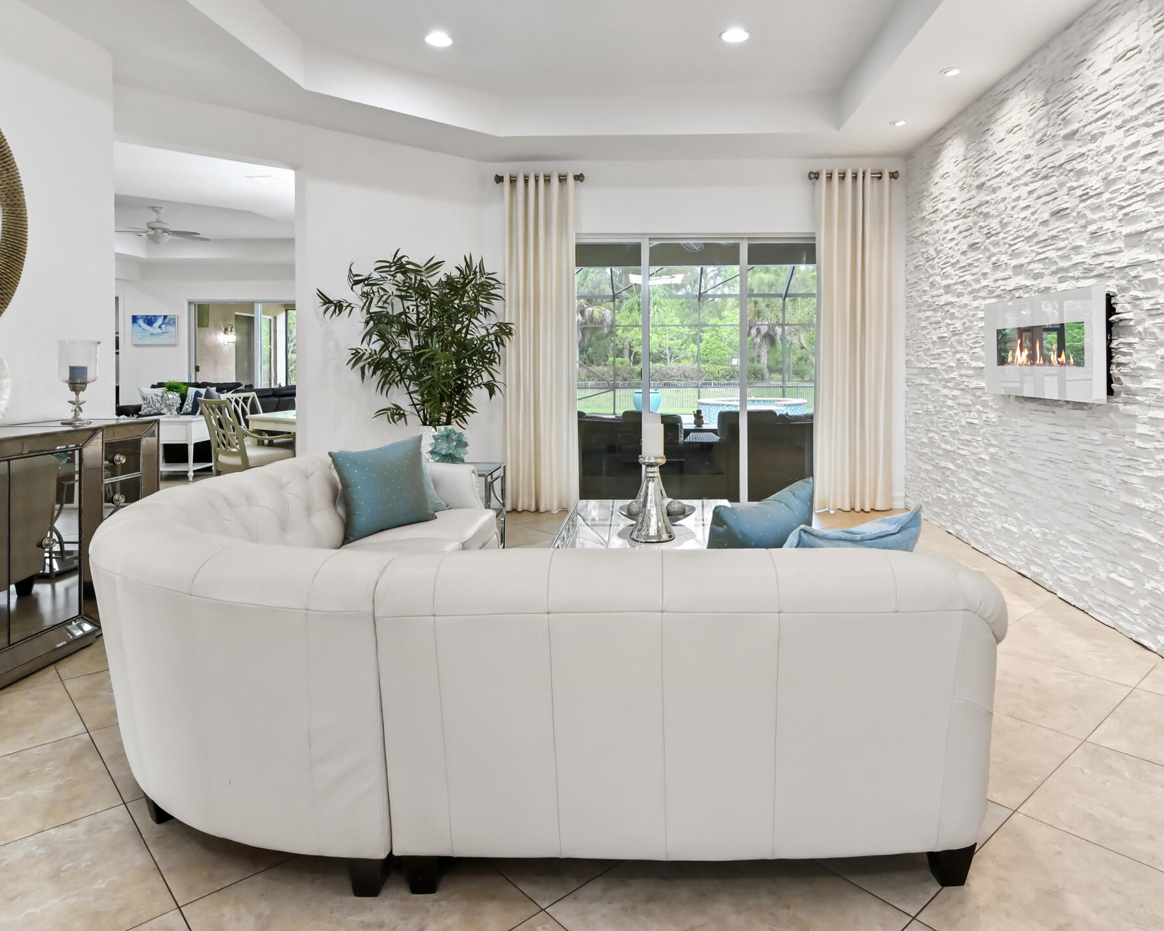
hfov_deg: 74.9
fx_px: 758
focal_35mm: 22
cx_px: 638
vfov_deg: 62.2
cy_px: 346
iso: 1250
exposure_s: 1/50
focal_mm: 14
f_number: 9
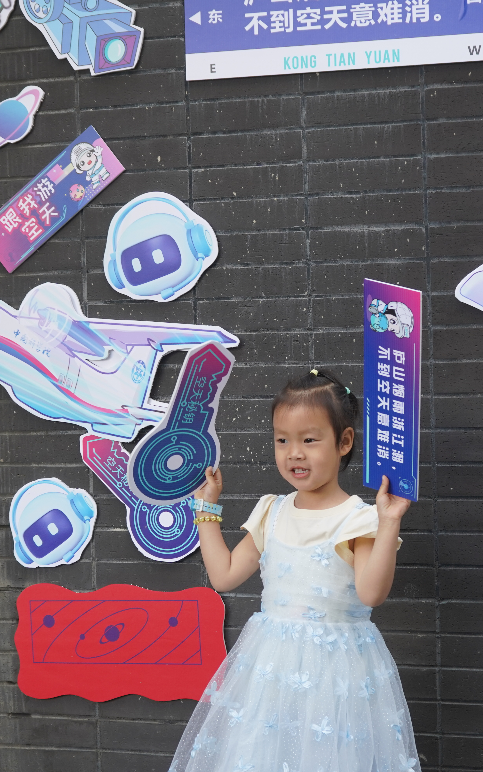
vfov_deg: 23.6
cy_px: 386
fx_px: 1853
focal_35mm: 88
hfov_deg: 14.8
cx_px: 254
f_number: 5
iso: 320
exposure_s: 1/160
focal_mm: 57
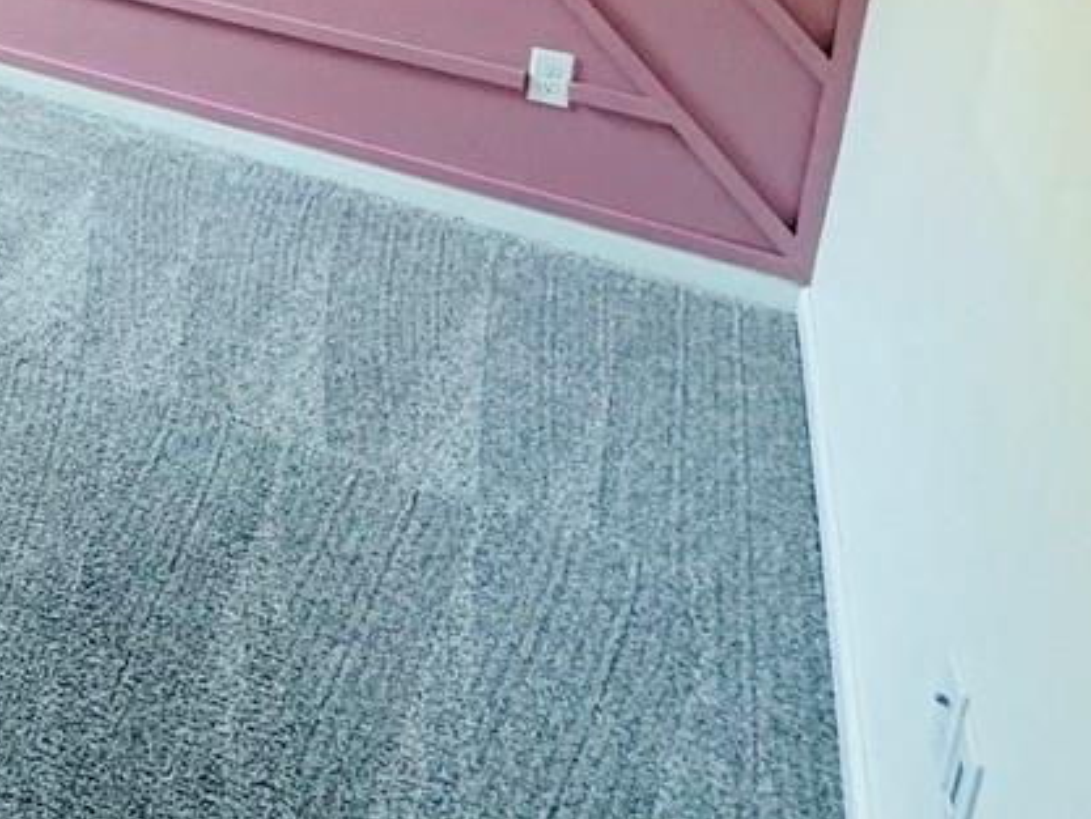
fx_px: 1356
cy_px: -243
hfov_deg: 33.4
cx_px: -290
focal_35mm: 43
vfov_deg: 27.9
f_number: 2.2
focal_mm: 2.22
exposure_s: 1/60
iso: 320
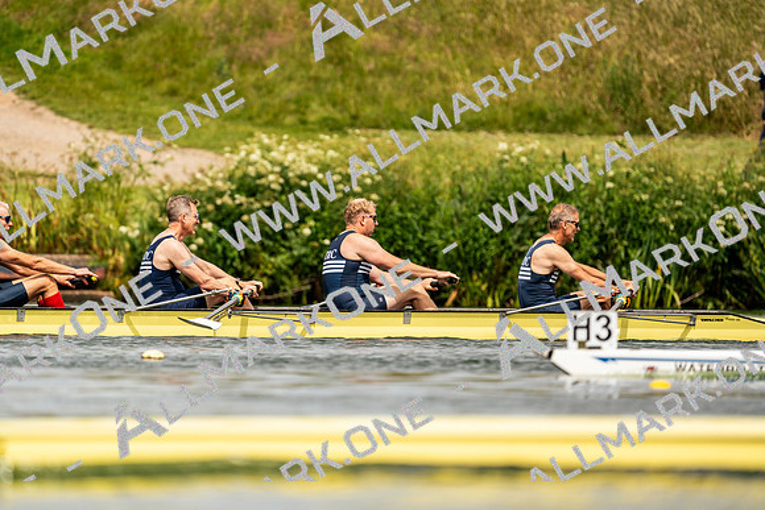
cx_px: 382
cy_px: 255
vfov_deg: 2.3
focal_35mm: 600
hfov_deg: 3.4
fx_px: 12752
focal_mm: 600
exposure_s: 1/2000
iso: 200
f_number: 6.3
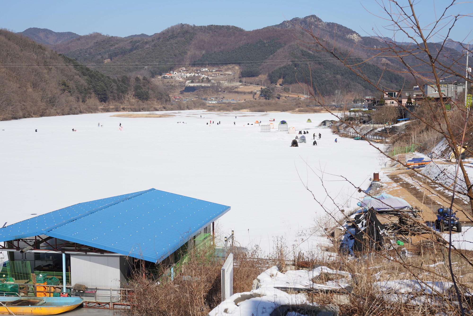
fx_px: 788
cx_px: 236
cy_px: 158
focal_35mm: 60
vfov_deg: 22.6
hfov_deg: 33.4
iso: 100
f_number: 16
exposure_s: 1/100
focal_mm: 60
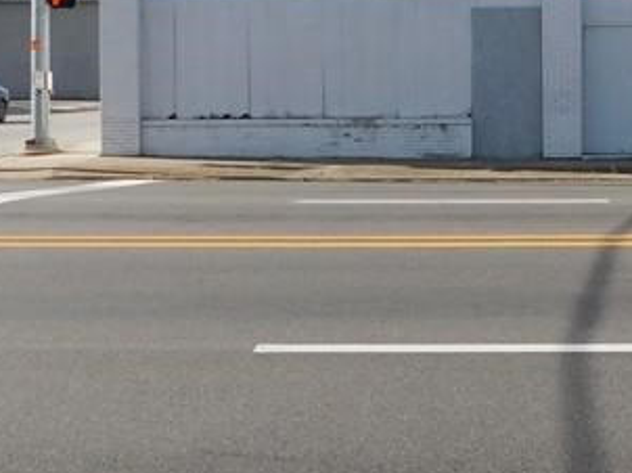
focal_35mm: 78
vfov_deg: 18.6
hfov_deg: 24.2
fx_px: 1423
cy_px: 52
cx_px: 588
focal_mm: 4
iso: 125
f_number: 6
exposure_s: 1/400
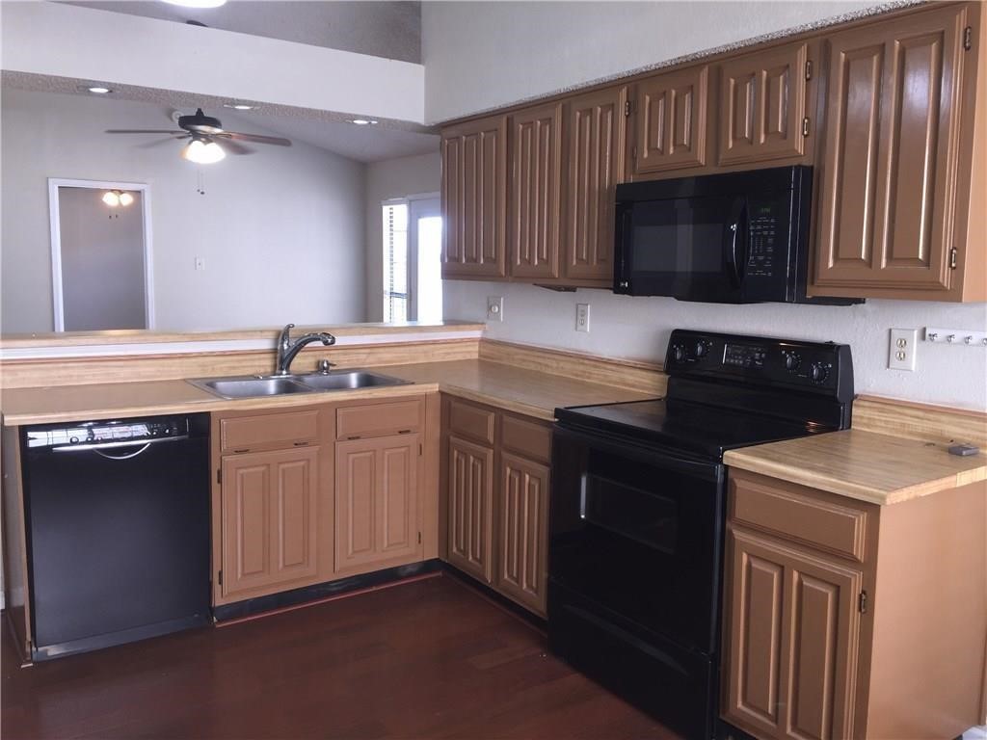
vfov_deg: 48.2
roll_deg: -1.4
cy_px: 370
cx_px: 494
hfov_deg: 61.7
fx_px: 827
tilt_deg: -6.0
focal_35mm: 29
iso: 32
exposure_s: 1/30
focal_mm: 4.15
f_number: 2.2
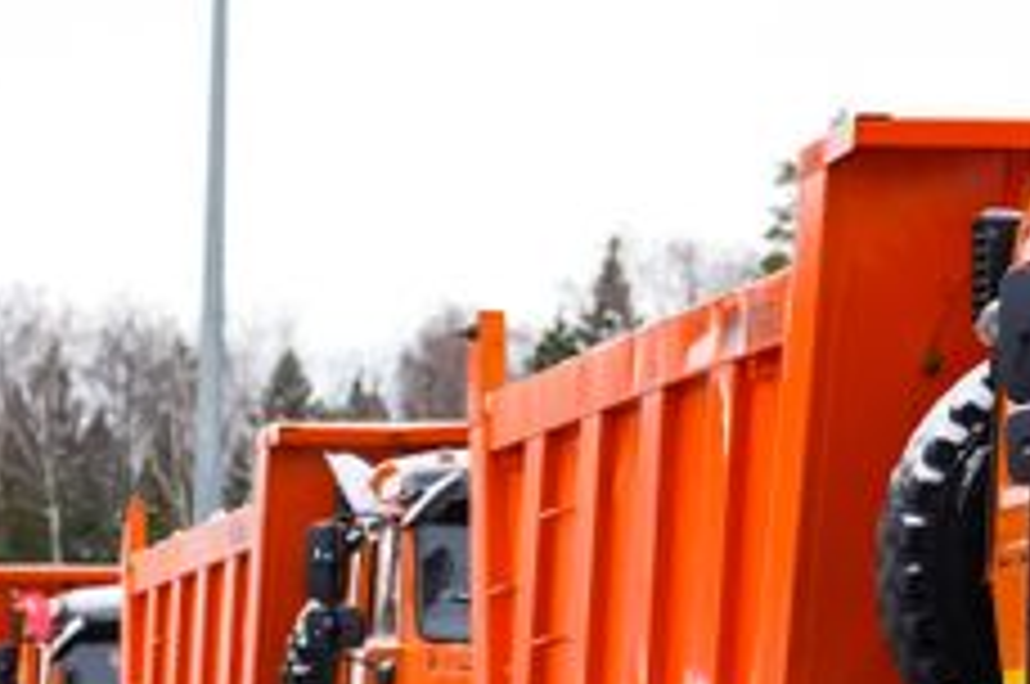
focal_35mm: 217
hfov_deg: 9.5
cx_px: 888
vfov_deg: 6.3
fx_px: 6200
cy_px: 639
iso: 1600
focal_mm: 71
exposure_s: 1/800
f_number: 3.5
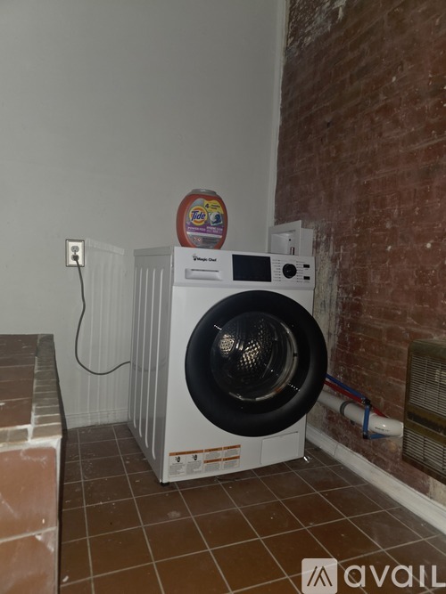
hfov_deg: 58.9
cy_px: 297
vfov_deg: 73.9
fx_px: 395
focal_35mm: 23
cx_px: 223
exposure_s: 1/21.9
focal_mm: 6.3
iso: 125
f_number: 1.7
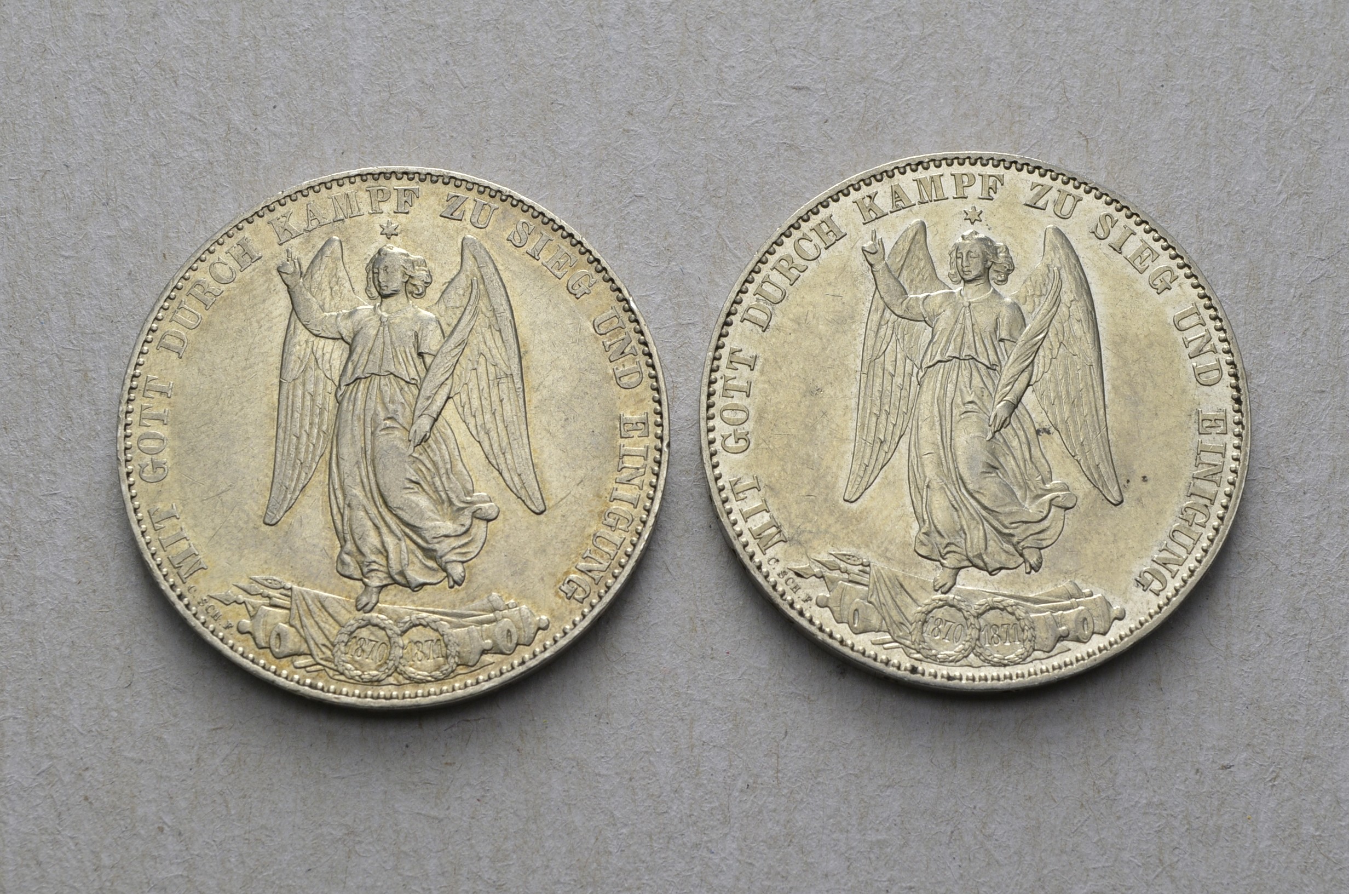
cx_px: 674
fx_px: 3085
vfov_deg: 16.5
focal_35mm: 82
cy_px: 447
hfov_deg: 24.7
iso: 400
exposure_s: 1/250
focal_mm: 55
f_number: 14
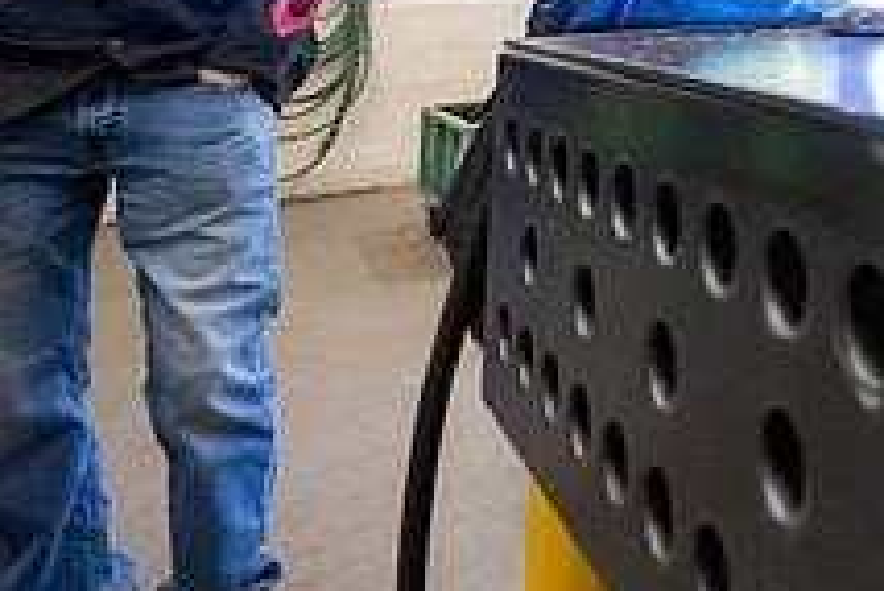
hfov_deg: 35.7
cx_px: 1128
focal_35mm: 38
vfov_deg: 29.9
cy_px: -122
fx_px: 934
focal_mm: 14
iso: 1600
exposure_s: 1/200
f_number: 4
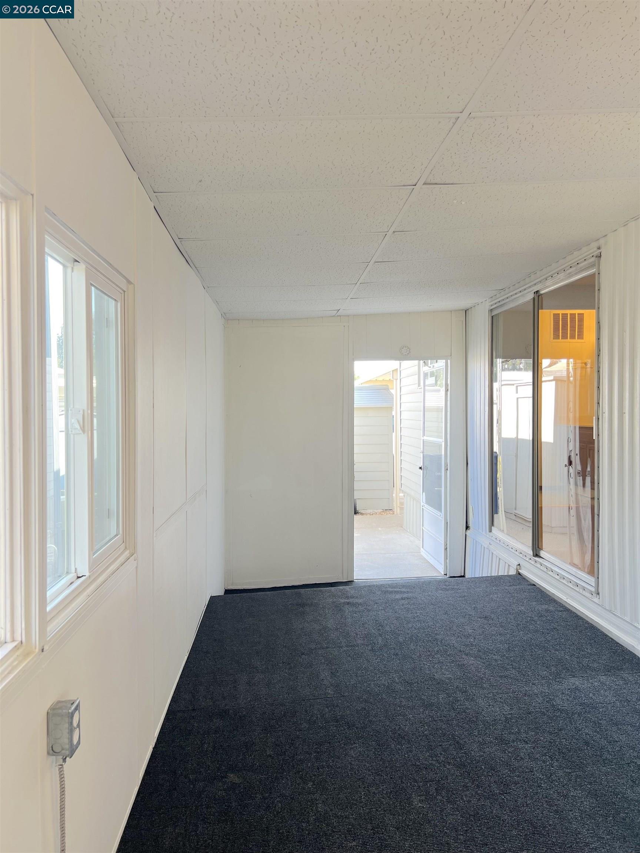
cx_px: 320
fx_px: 641
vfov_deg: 67.3
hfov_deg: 53.1
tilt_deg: -1.8
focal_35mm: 26
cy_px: 426
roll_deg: +1.3
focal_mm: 5.7
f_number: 1.5
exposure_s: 1/120
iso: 64
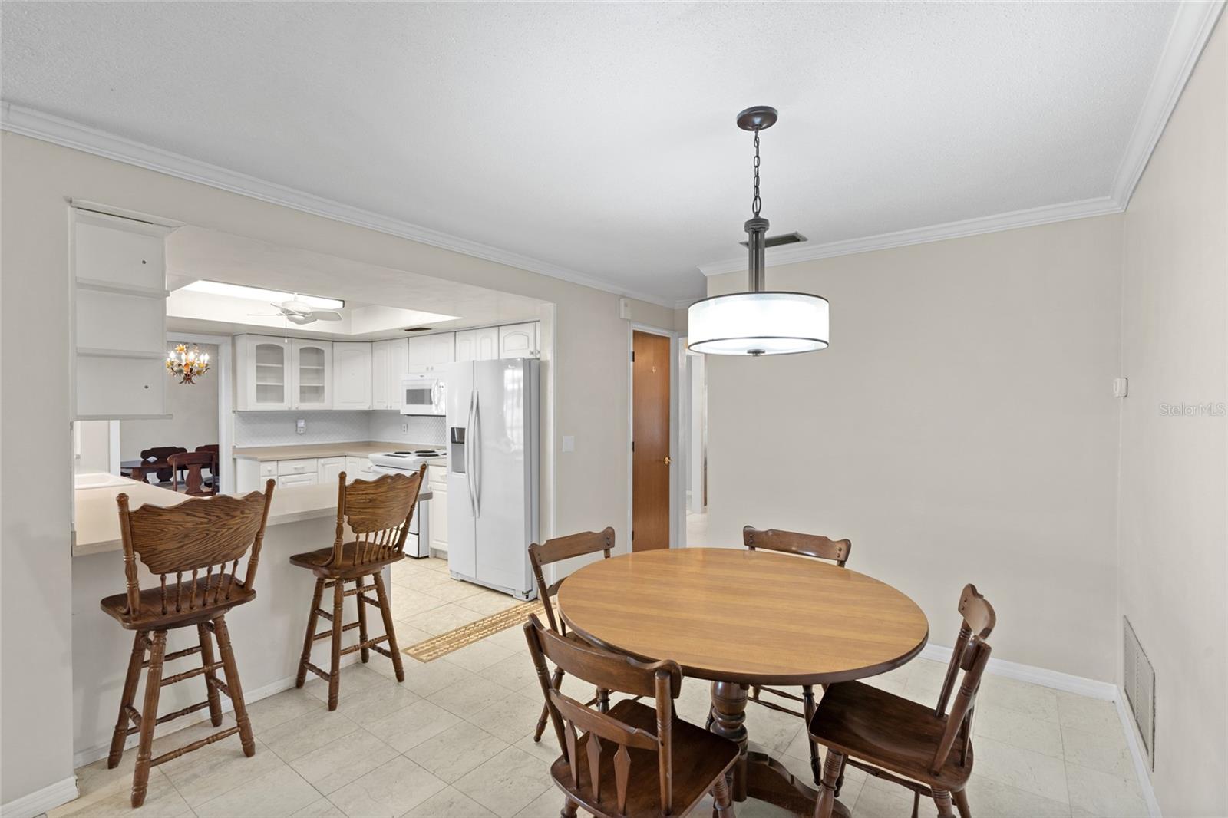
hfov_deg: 96.7
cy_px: 409
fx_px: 546
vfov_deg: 73.7
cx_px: 614
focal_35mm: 16
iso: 250
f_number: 9
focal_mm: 16
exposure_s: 1.6
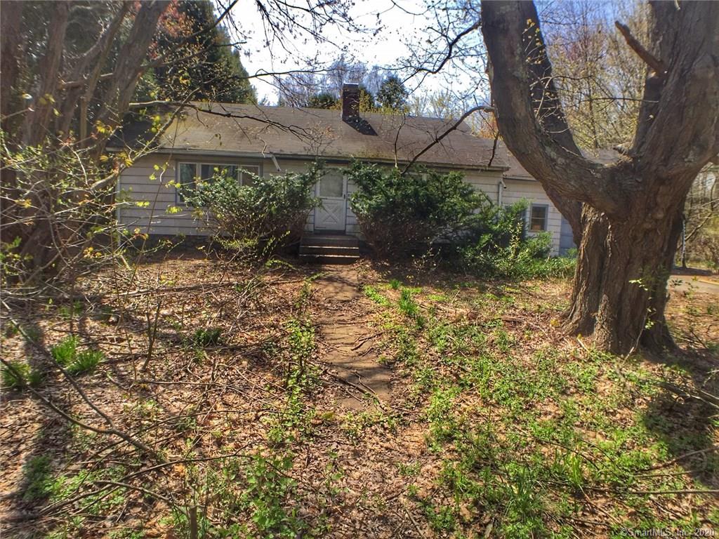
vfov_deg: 48.2
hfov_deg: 61.7
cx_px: 360
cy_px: 270
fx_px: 602
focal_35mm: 29
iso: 32
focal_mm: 4.15
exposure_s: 1/746
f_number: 2.2
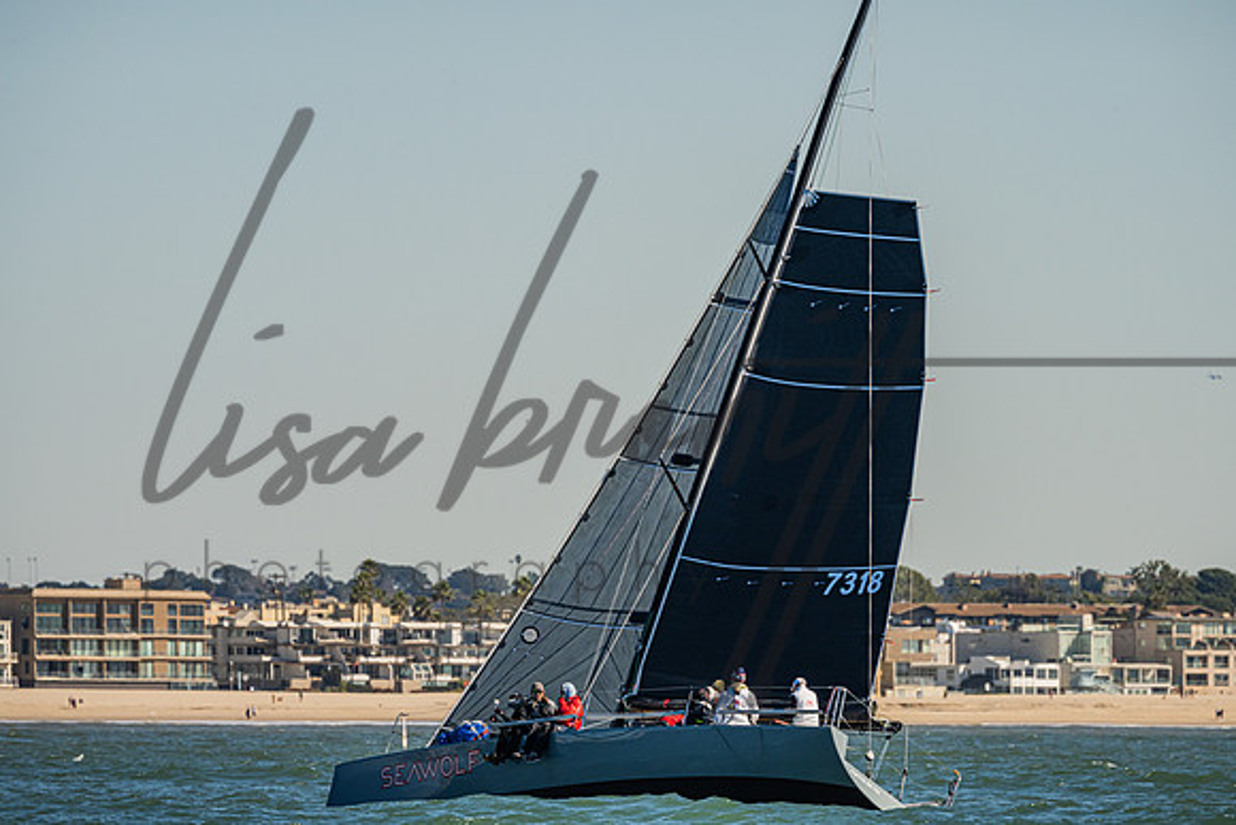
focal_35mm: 400
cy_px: 412
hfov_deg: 5.2
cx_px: 618
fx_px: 13736
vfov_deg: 3.4
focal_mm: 400
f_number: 11
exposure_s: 1/1600
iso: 400
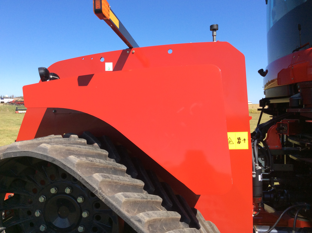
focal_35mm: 32
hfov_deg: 56.9
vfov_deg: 44.1
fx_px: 288
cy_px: 116
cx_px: 156
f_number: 2.4
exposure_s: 1/969
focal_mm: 3.3
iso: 32
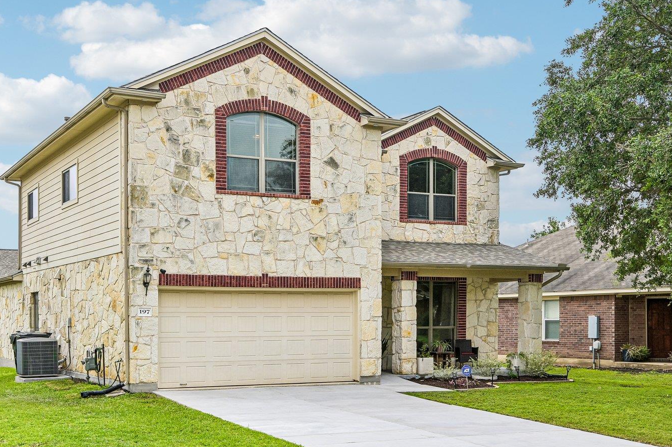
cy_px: 325
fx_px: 858
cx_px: 263
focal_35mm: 46
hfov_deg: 42.5
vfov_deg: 28.9
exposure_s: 1/500
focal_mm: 20
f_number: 6.7
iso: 100
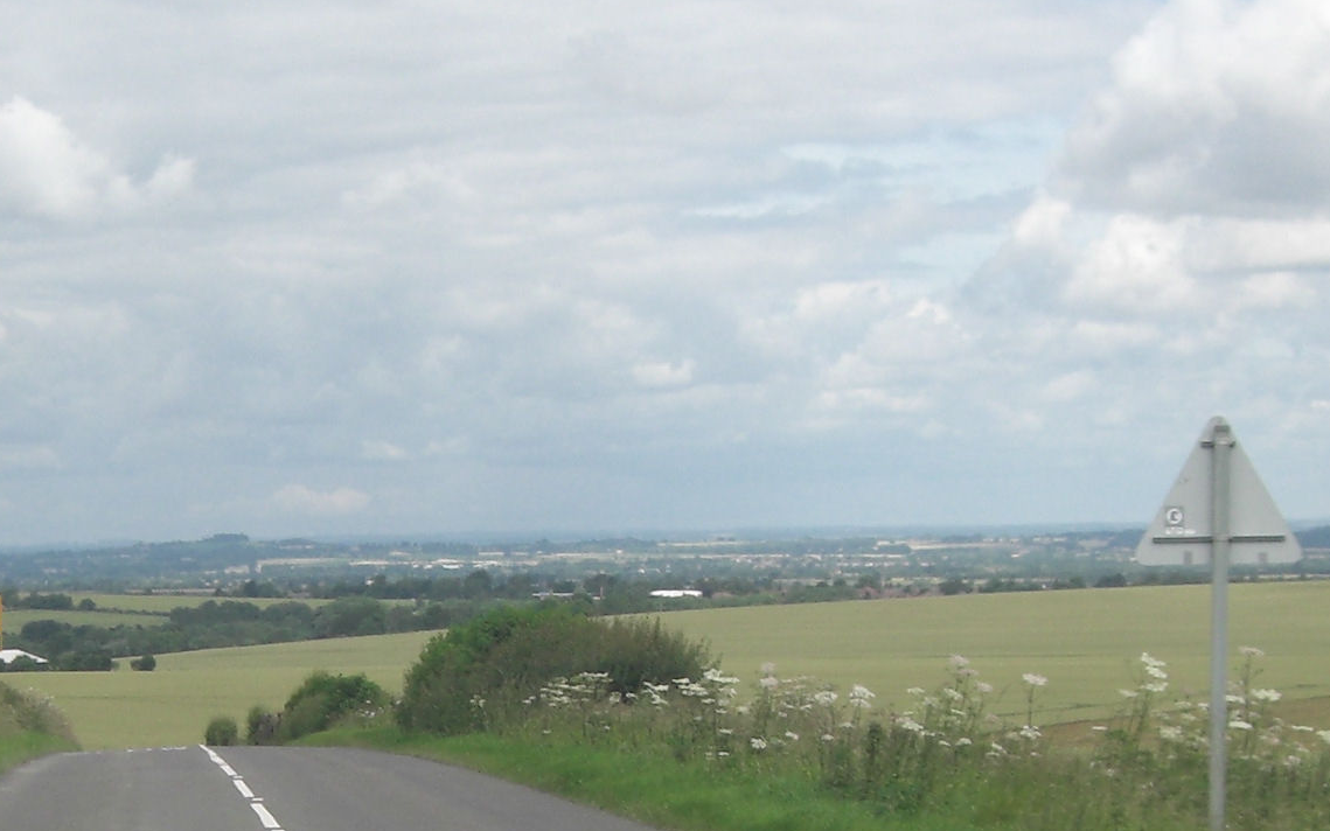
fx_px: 4676
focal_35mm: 129
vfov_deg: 10.1
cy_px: 810
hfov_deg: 16.1
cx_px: 320
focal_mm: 7.9
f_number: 4
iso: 80
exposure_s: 1/640
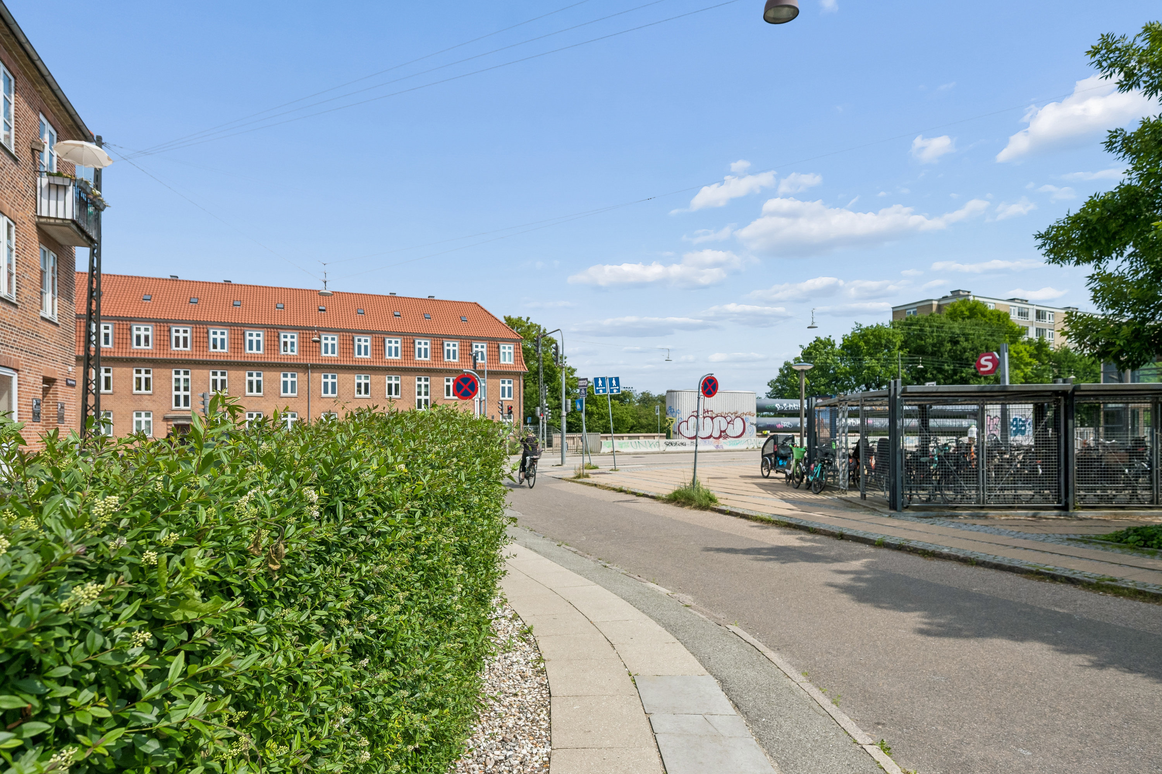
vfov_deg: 61.9
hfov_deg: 84.0
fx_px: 646
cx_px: 581
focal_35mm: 20
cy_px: 387
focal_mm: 20
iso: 400
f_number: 6.3
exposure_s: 1/3200
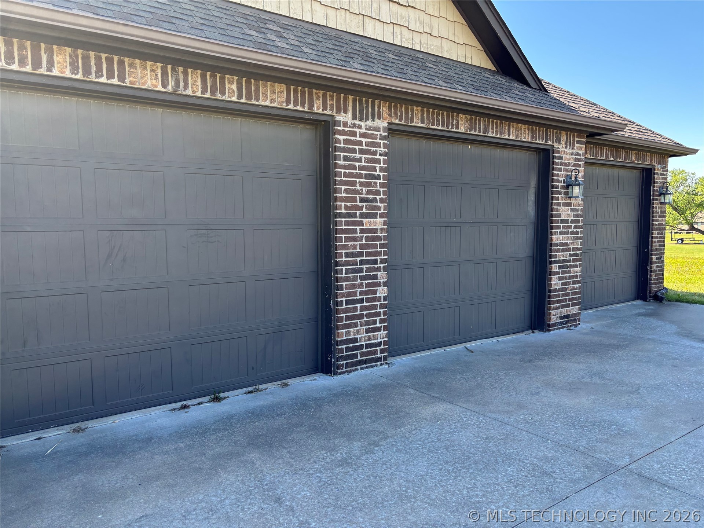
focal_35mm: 26
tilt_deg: -2.5
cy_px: 264
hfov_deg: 67.3
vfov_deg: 53.1
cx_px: 352
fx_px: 529
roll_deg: +2.5
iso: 50
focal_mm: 5.96
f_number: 1.6
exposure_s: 1/430
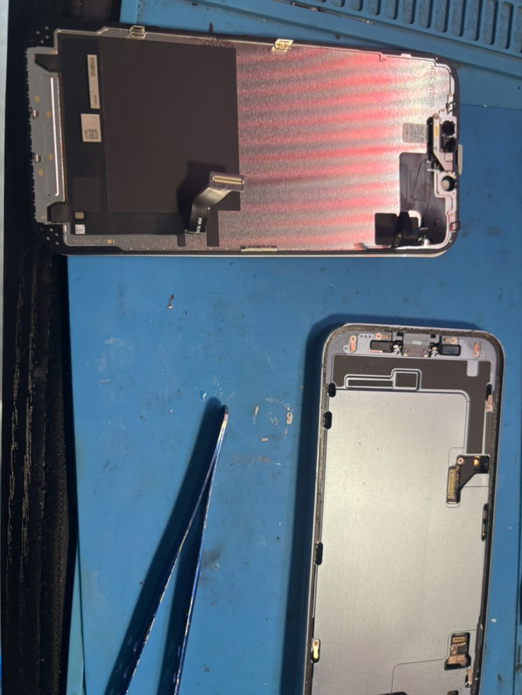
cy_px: 348
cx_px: 261
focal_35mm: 26
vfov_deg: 67.3
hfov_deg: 53.1
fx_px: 523
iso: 125
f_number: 1.6
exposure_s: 1/121
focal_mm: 5.96
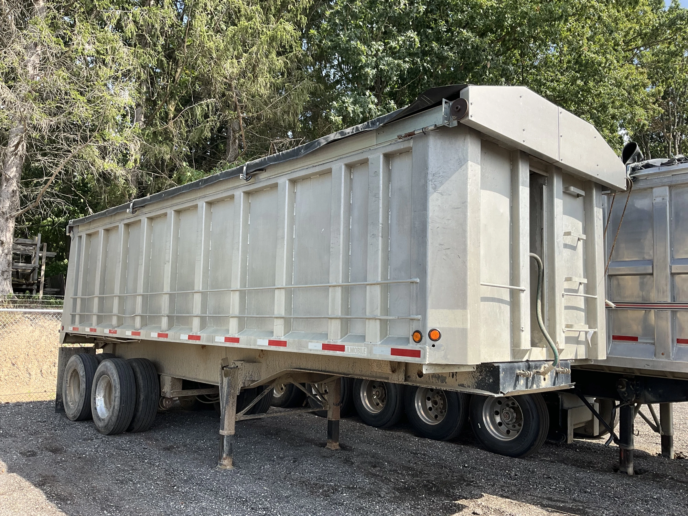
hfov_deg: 61.7
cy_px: 258
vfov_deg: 48.2
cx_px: 344
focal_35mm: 29
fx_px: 576
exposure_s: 1/650
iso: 25
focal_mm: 3
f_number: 1.8
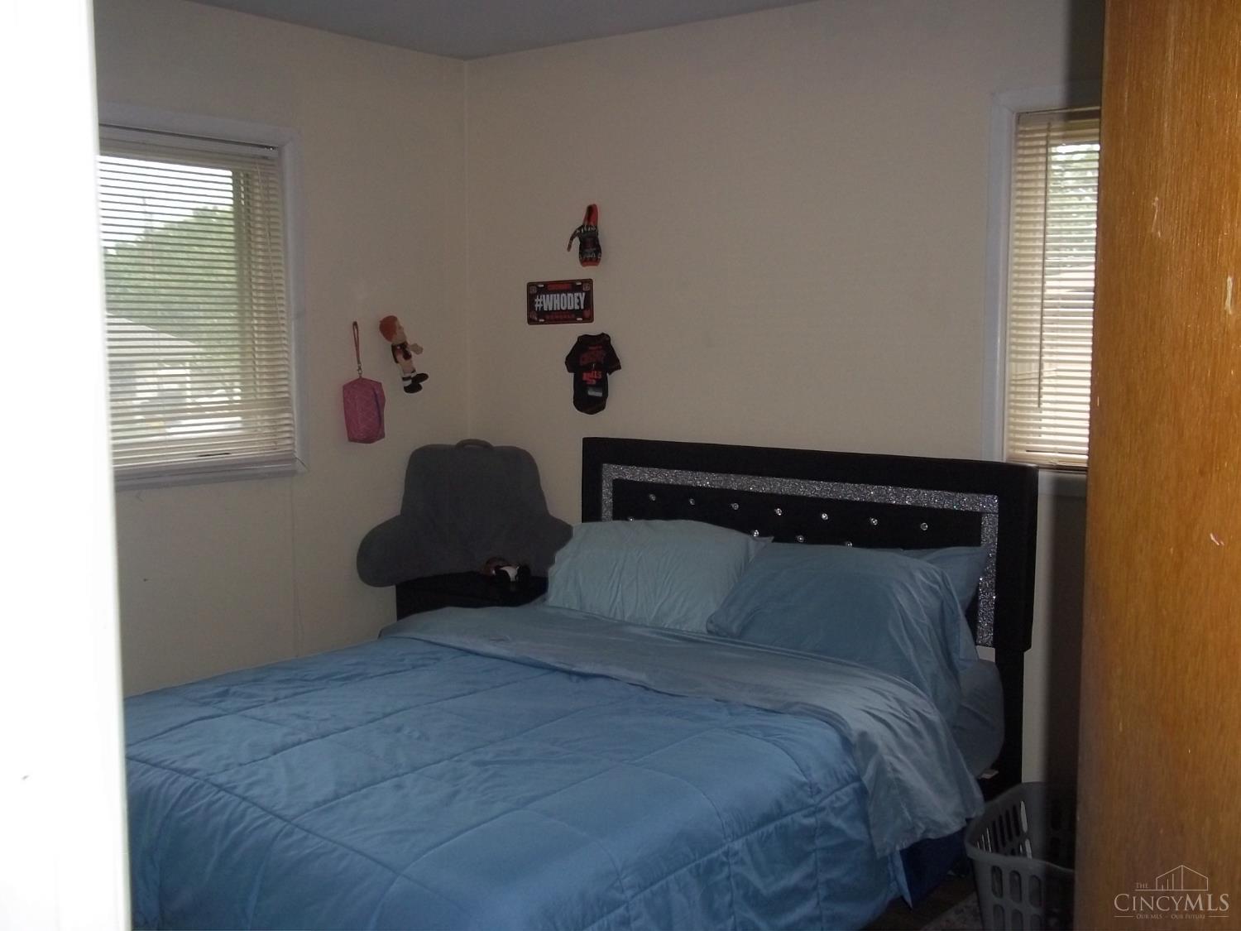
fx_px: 1291
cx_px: 620
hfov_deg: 51.4
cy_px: 466
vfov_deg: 39.7
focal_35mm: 36
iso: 160
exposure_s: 1/30
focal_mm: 6.5
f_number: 3.1
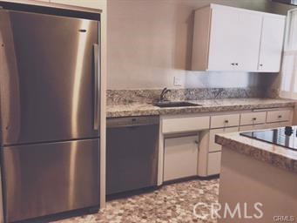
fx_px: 249
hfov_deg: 61.6
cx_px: 148
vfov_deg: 48.3
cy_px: 112
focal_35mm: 29
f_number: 2.2
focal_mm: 4.15
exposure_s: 1/15
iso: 32
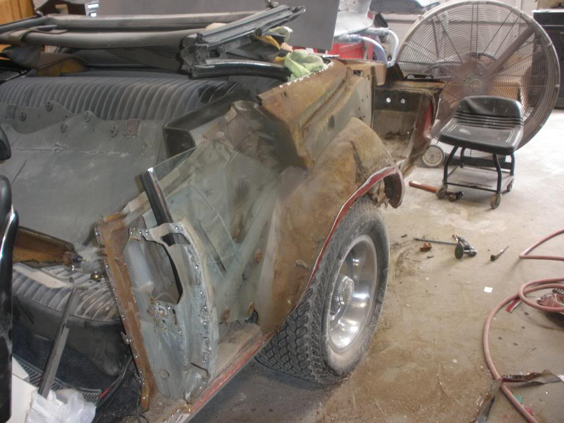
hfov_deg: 51.4
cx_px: 282
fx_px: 587
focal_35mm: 36
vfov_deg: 39.7
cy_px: 212
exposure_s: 1/30
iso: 160
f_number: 3.5
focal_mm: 6.3
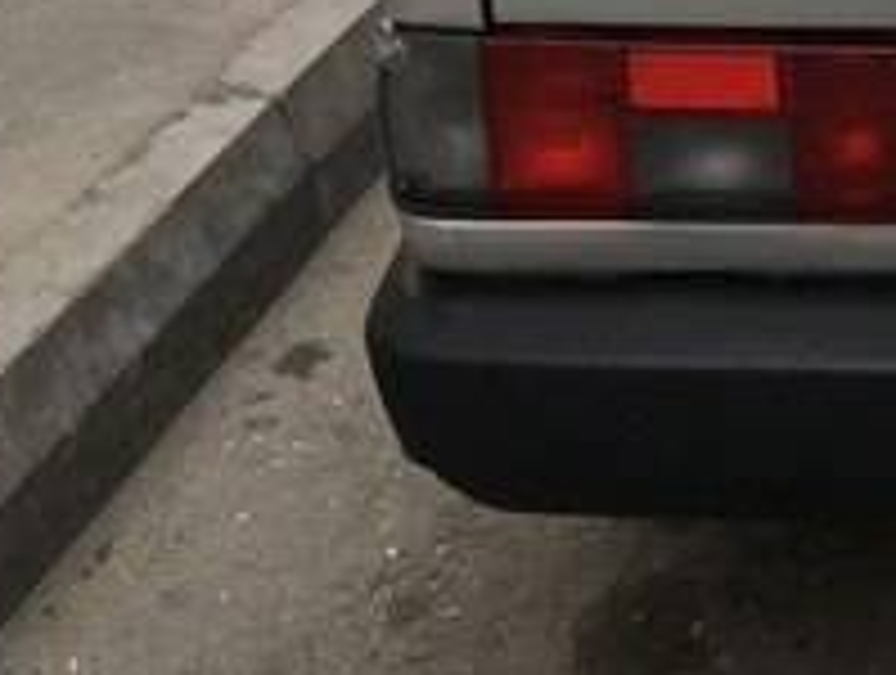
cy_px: -137
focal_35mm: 96
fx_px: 2489
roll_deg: -0.8
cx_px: 1346
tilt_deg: -17.2
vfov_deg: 14.9
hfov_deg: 18.2
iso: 25
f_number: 2.2
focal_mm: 4.15
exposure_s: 1/769
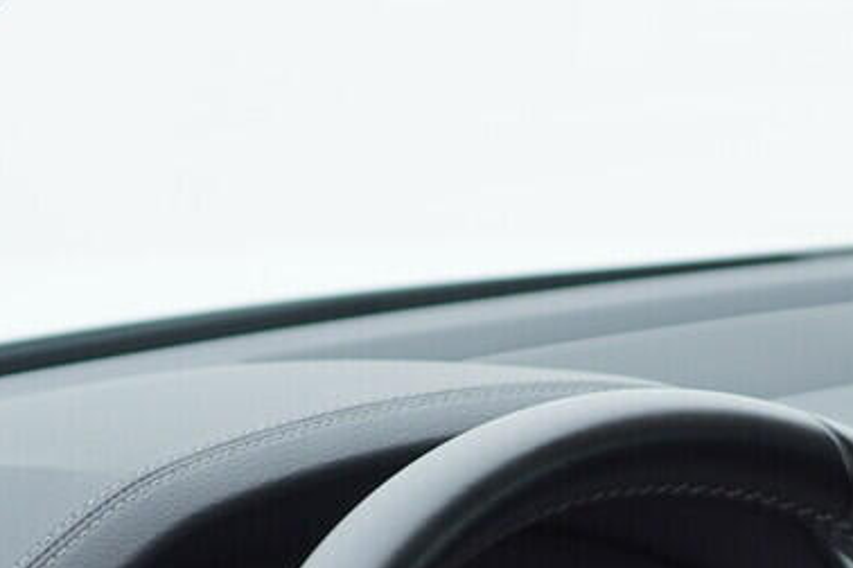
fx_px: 3246
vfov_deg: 9.5
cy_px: 1041
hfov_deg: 14.9
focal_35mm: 137
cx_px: 625
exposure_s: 1/50
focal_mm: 24
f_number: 3.2
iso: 125
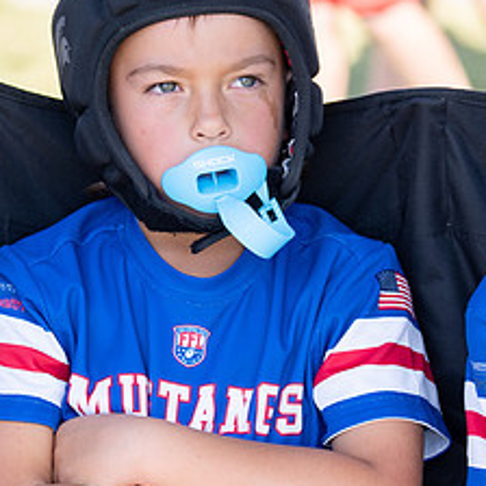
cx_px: 249
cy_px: 220
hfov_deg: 8.9
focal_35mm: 197
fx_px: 3129
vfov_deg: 8.9
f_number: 2.8
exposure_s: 1/500
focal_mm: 70
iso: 100
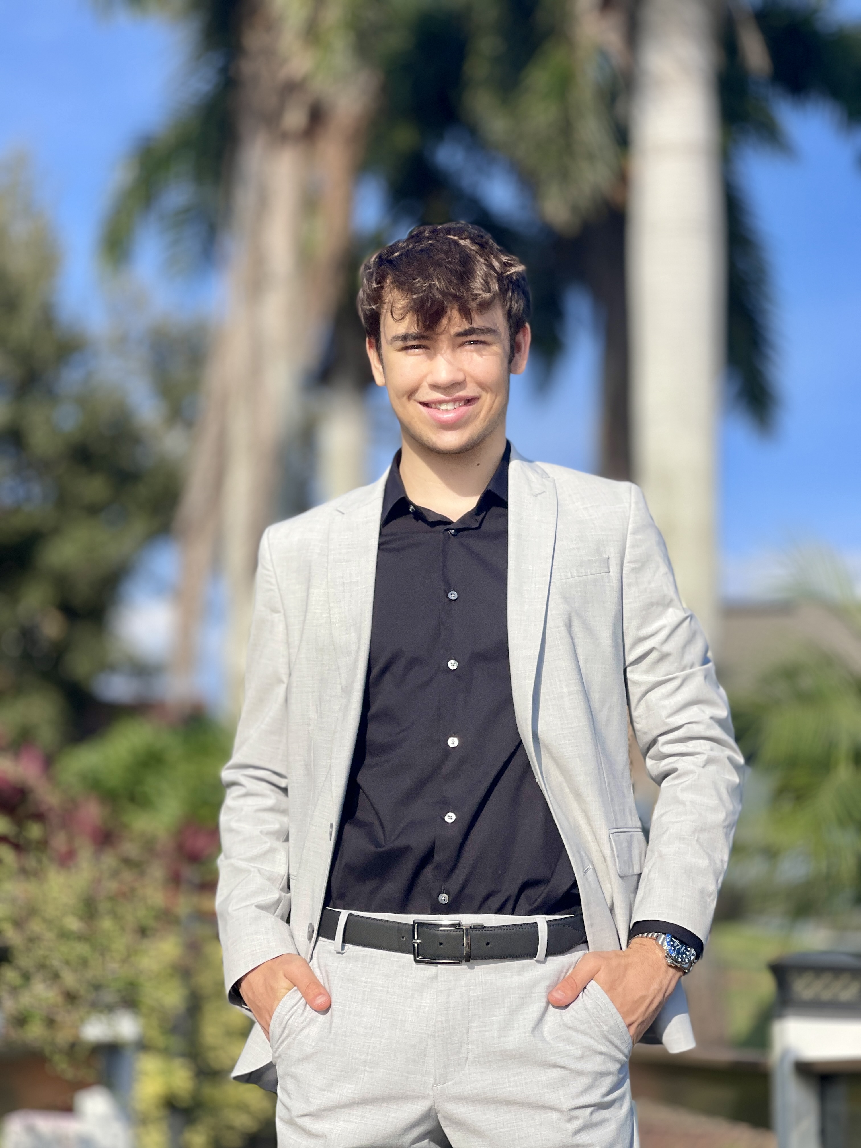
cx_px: 430
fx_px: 2122
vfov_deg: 30.3
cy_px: 574
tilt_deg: +14.0
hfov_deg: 22.9
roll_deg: -1.7
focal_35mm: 64
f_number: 2.2
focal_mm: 7.5
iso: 32
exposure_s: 1/1672
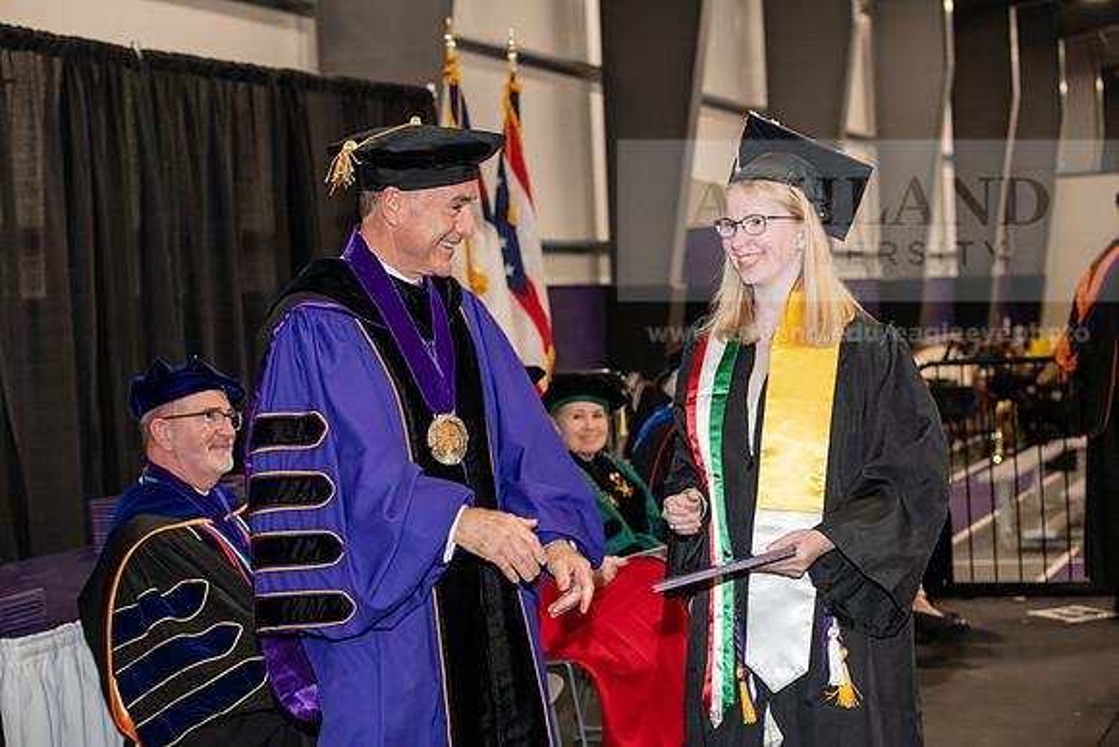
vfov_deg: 19.5
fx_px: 2176
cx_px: 560
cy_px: 374
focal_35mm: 70
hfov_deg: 28.8
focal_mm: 70
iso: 2500
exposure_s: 1/200
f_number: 5
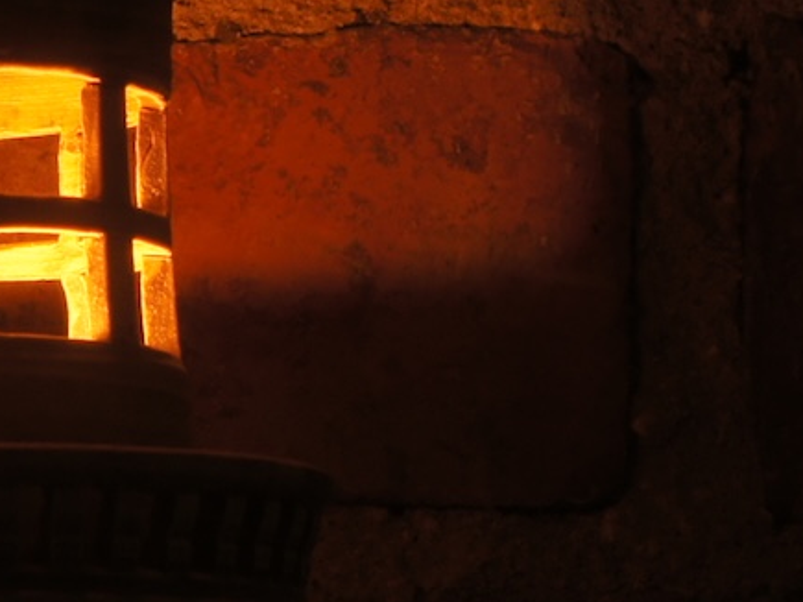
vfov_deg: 4.5
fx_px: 7676
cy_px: -21
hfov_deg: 6.0
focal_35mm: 331
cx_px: -81
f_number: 8
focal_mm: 40
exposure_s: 8
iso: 100
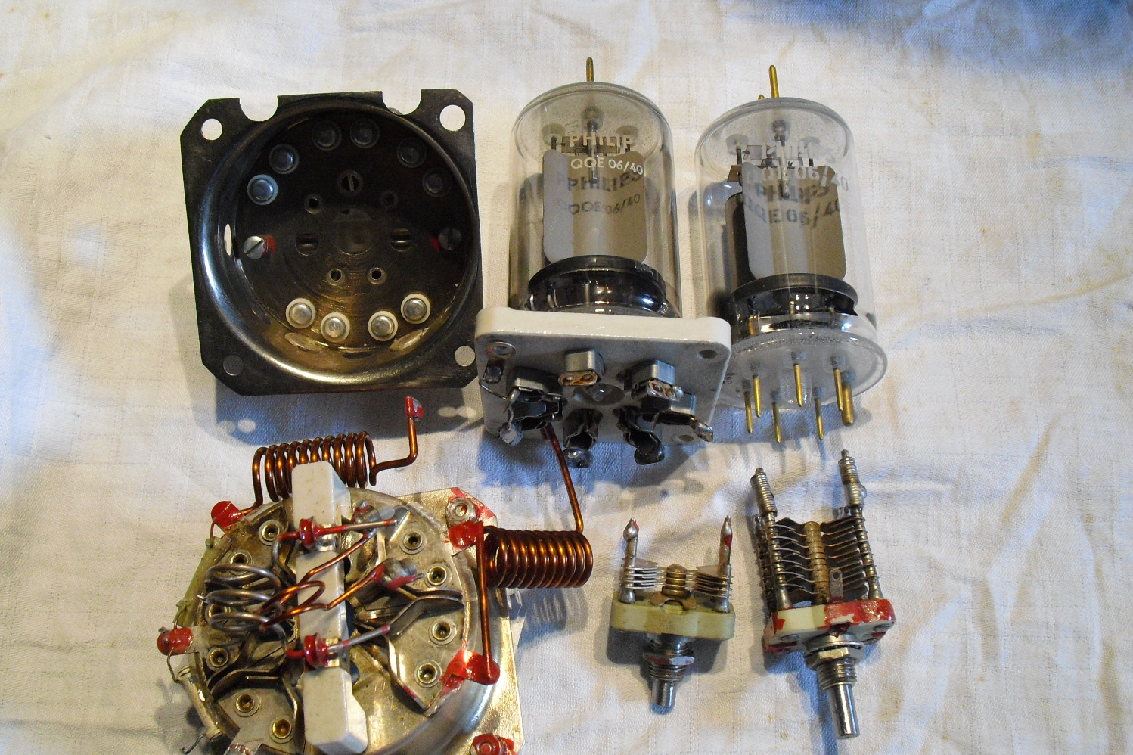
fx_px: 1259
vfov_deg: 33.3
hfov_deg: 48.5
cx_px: 540
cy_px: 445
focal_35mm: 40
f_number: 3.1
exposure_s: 1/100
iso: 400
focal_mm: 6.3
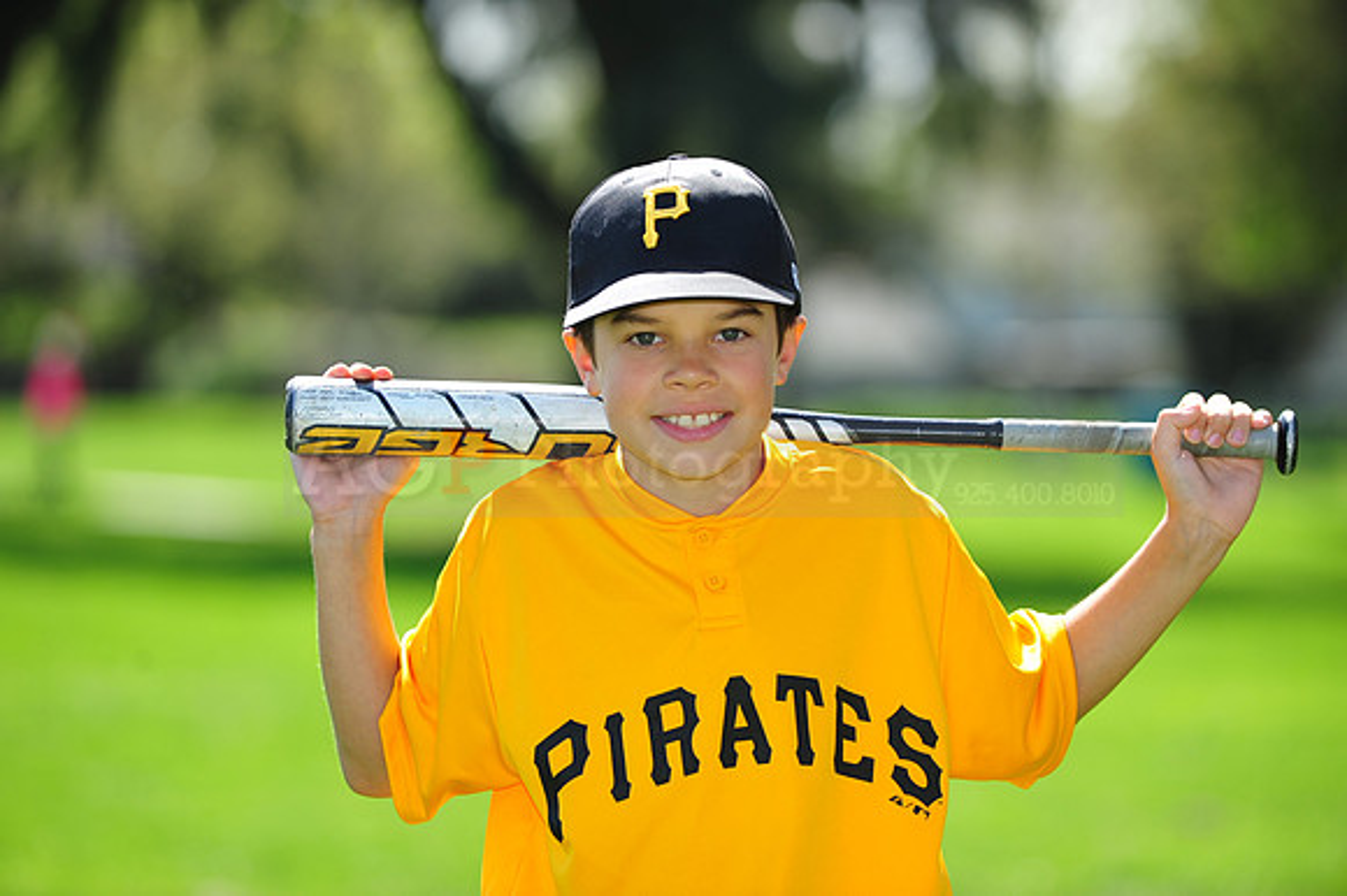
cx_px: 674
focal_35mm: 200
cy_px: 448
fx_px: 7479
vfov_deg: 6.9
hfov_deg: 10.3
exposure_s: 1/640
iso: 200
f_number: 4.5
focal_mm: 200
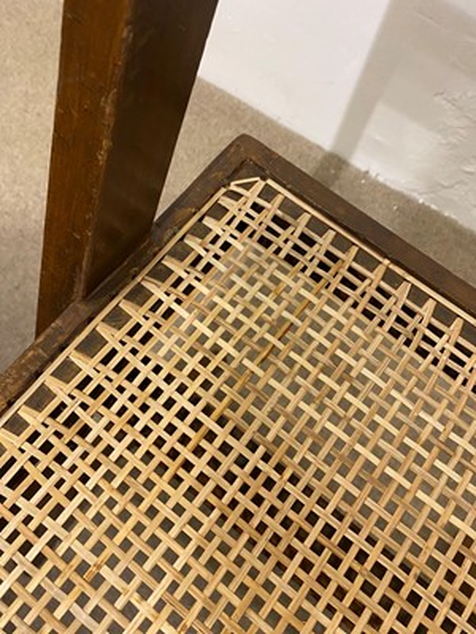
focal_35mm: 26
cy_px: 317
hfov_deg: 53.1
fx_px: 477
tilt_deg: -70.3
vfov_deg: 67.3
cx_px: 238
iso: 250
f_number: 1.8
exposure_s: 1/50
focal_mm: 4.25
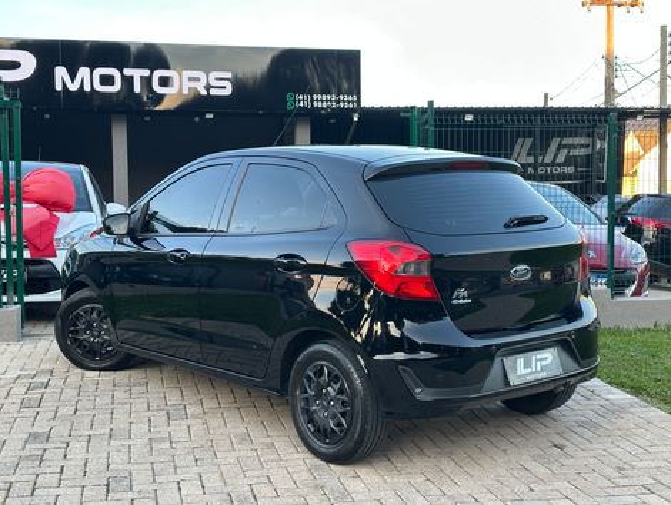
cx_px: 336
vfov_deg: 30.3
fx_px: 932
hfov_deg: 39.6
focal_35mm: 48
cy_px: 252
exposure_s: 1/121
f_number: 1.78
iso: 64
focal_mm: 6.86
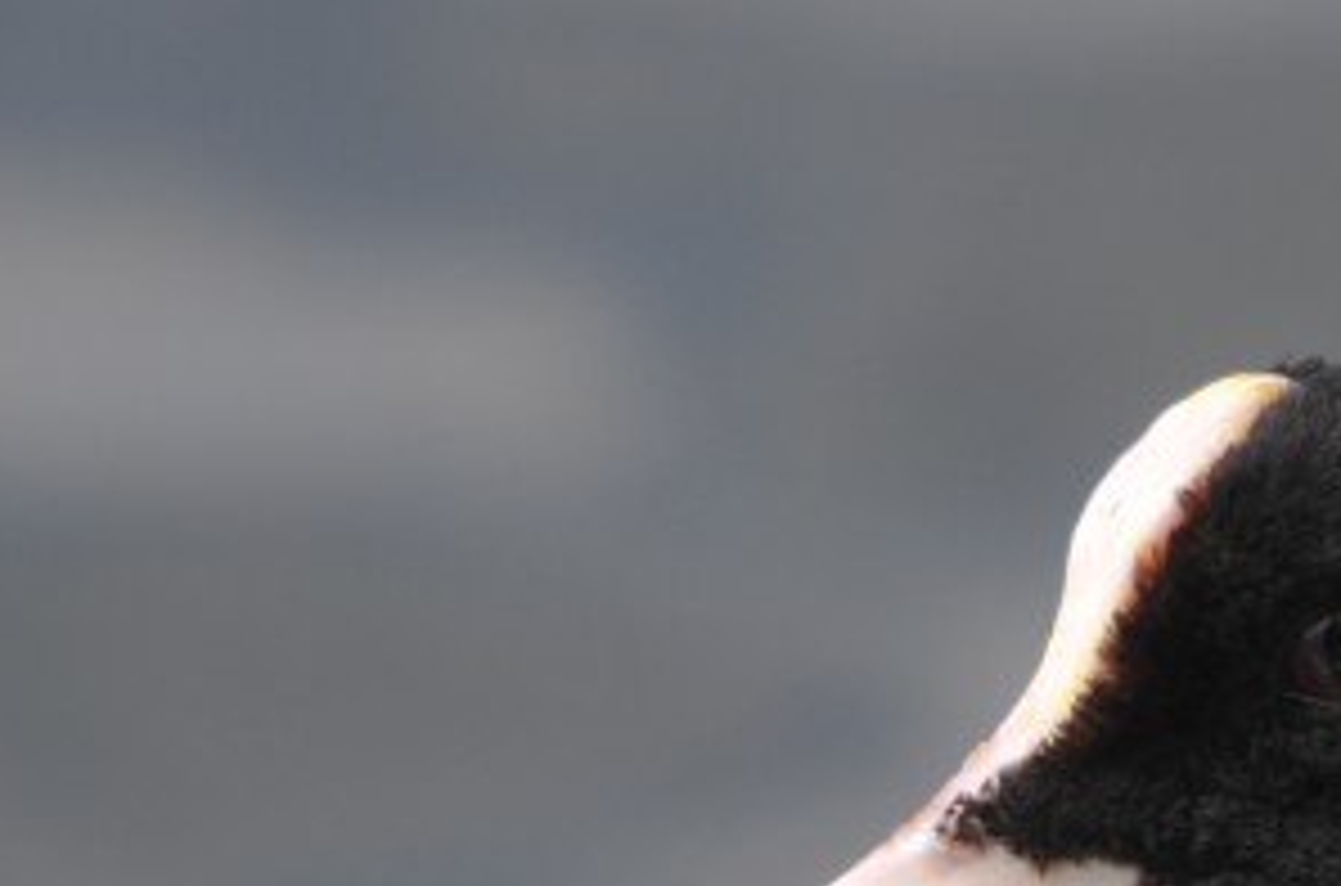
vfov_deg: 0.5
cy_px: 947
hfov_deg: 0.8
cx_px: 1161
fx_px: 98339
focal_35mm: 2647
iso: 200
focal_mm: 500
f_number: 6.3
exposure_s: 1/640
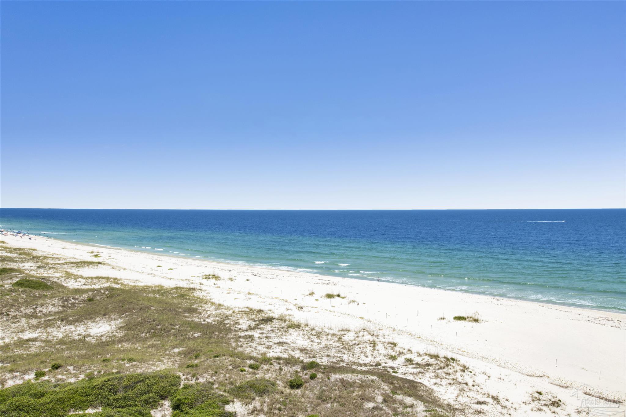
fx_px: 452
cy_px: 208
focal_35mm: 26
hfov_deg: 69.4
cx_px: 313
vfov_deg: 49.5
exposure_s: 1/500
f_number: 11
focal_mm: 26
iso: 200
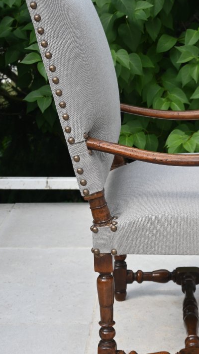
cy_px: 215
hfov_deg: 14.4
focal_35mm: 83
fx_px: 783
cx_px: 155
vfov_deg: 25.4
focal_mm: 31.5
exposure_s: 1/250
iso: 140
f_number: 5.6
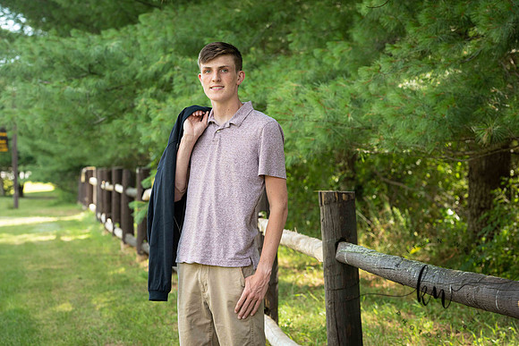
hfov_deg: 18.3
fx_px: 1615
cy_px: 173
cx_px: 260
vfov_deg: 12.2
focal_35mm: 112
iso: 500
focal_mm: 112
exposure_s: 1/200
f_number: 6.3
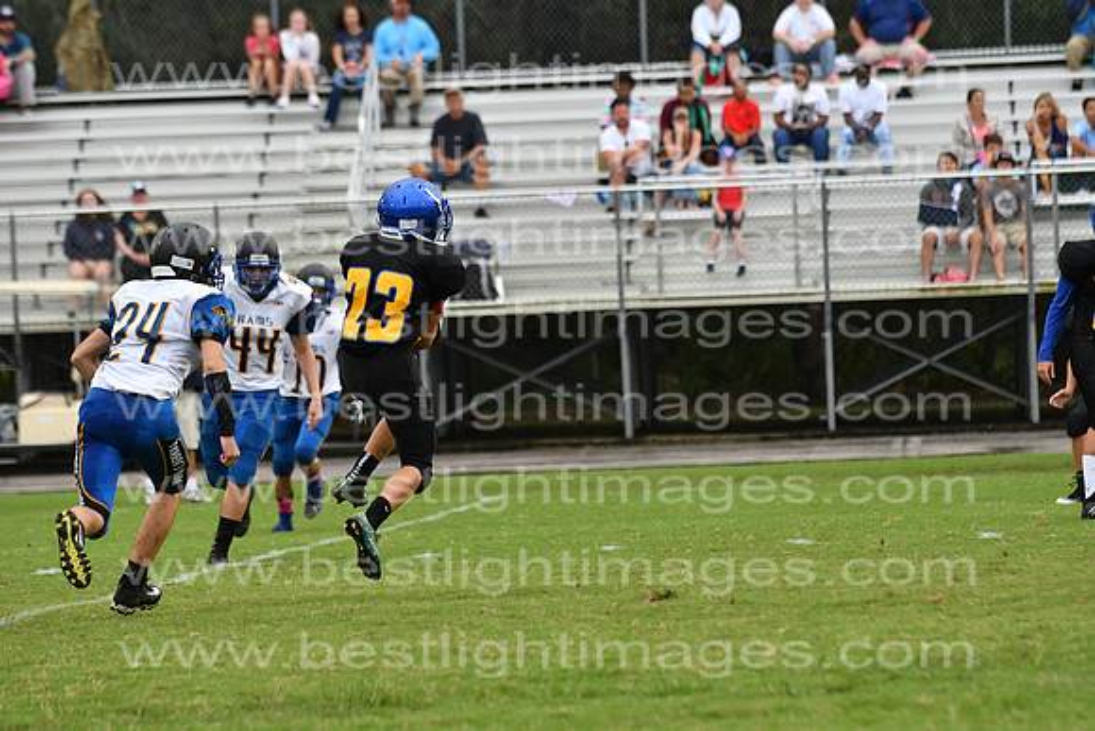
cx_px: 548
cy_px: 366
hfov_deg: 9.8
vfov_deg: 6.5
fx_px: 6389
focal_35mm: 210
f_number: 3.5
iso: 1000
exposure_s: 1/2500
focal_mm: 140
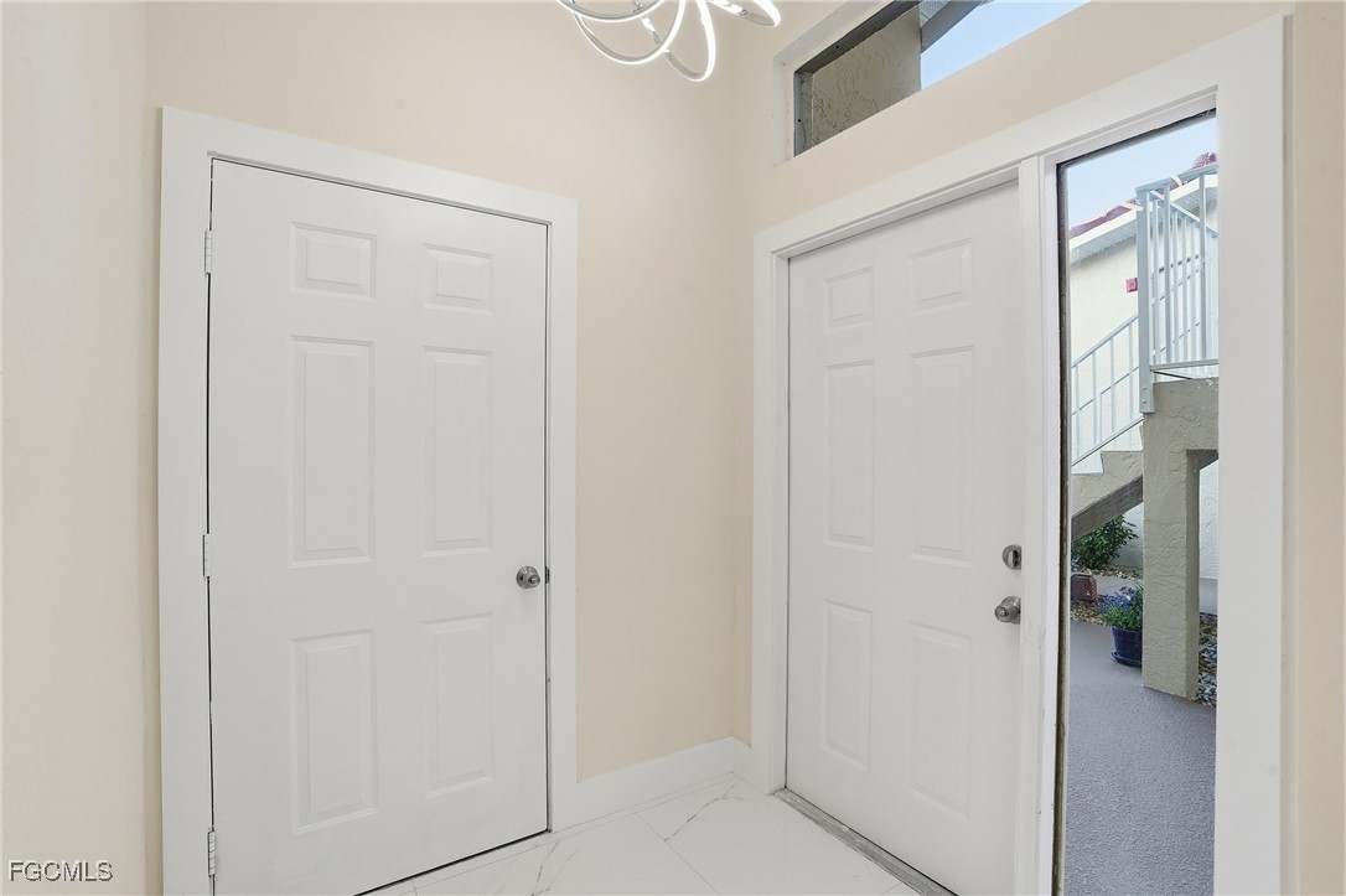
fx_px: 598
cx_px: 673
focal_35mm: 16
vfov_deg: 73.7
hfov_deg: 96.8
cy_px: 448
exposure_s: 1/80
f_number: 9
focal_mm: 16
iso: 200
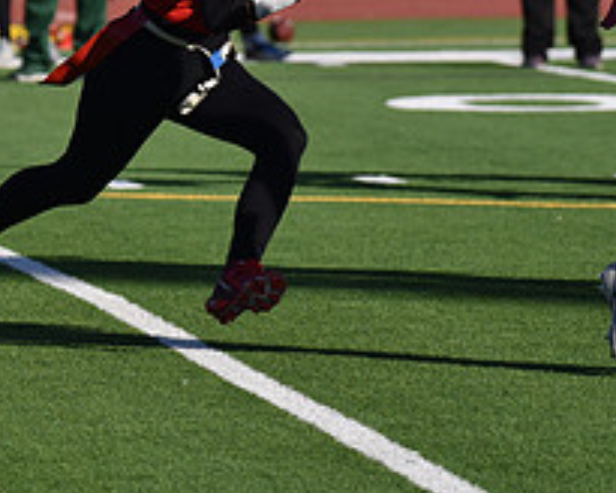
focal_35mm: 559
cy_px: -20
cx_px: 210
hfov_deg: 3.5
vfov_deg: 2.8
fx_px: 10191
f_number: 5.3
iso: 400
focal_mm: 210
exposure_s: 1/4000
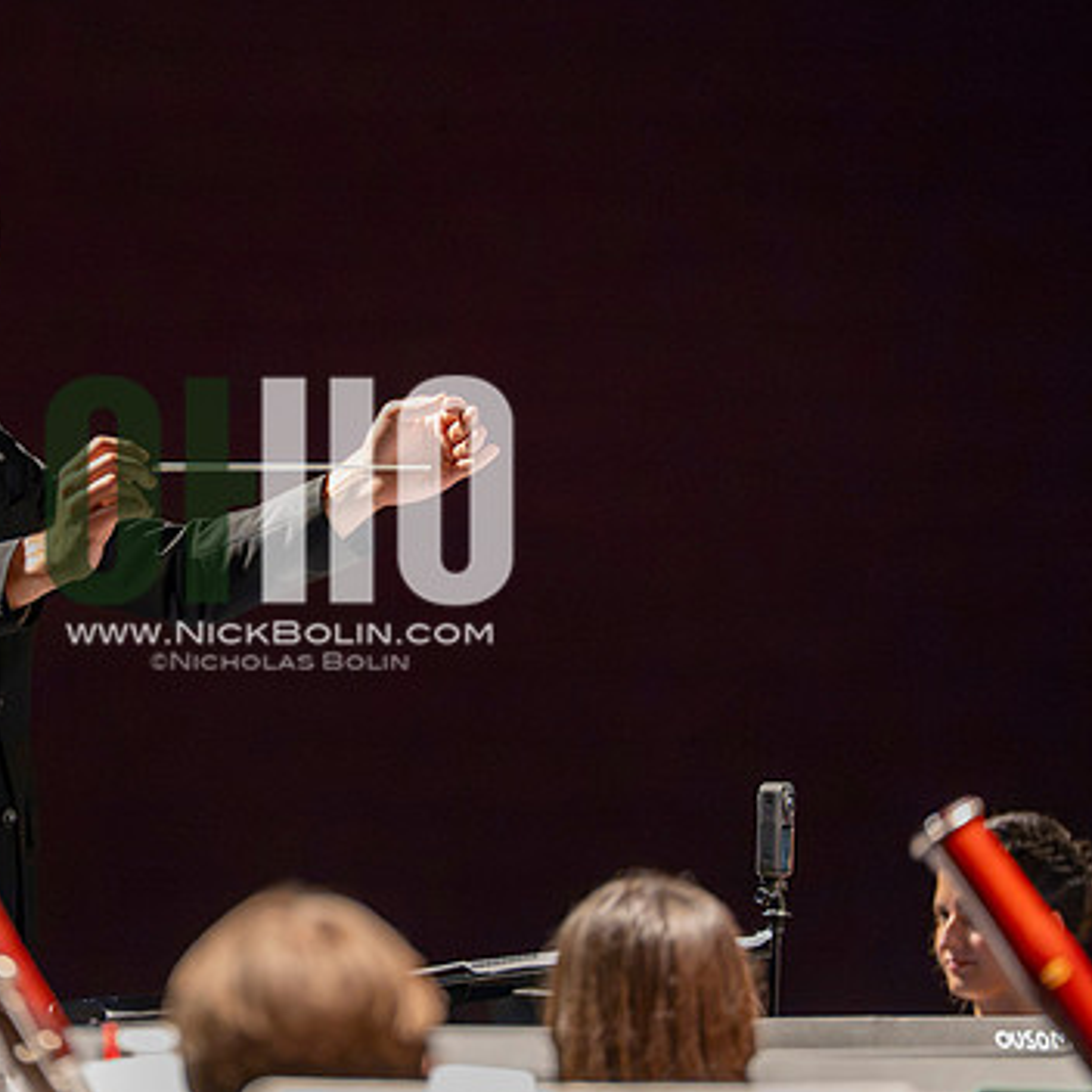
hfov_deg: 6.3
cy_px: 523
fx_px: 9993
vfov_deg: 6.3
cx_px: 279
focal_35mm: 280
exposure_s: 1/640
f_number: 2.8
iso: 16000
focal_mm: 200
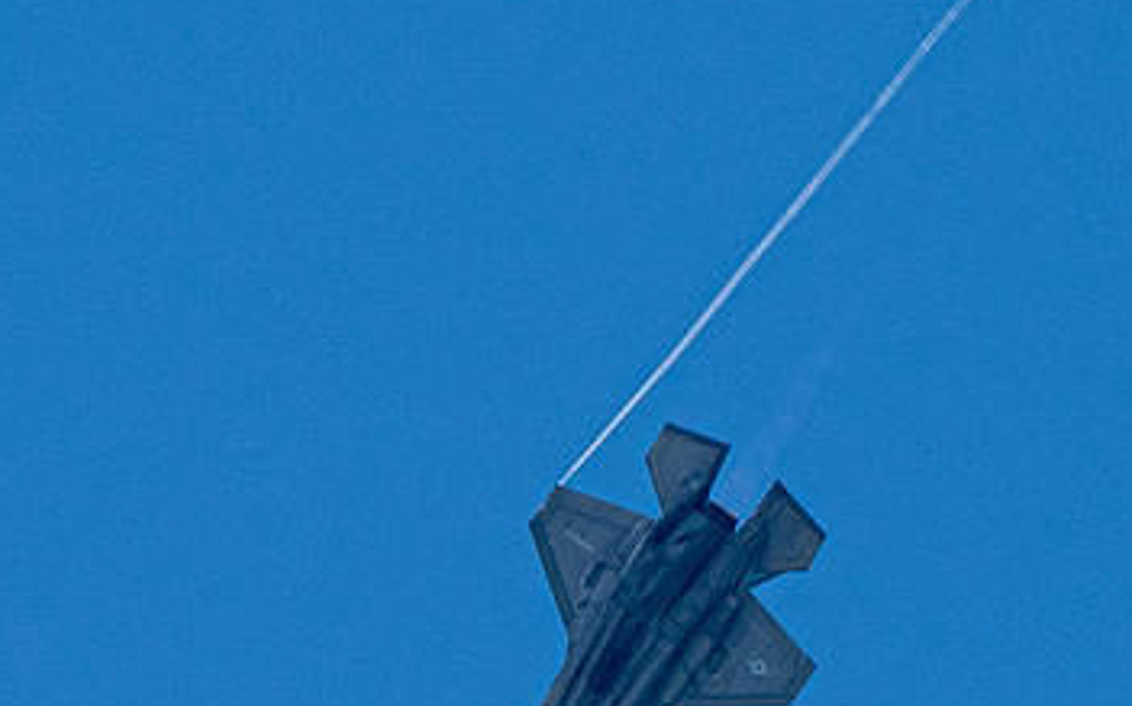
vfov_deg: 0.7
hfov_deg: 1.1
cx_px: 197
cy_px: 547
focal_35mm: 1903
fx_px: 58681
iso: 640
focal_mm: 400
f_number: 10
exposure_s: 1/1250
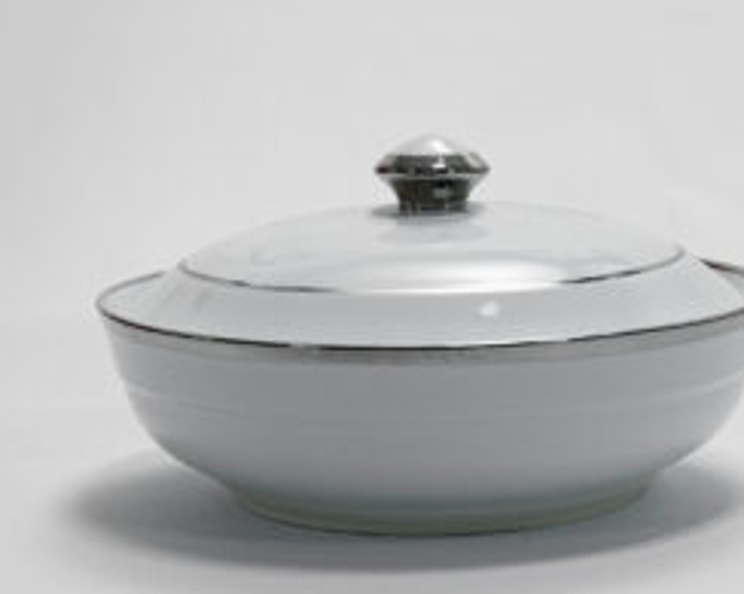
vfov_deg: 13.3
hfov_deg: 16.6
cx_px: 442
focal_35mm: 116
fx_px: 2553
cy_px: 297
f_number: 13
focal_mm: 70
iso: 3200
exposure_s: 1/100
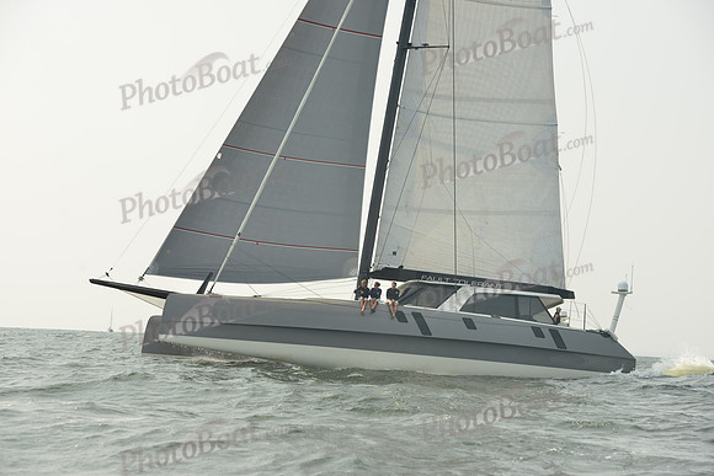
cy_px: 238
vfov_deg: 13.4
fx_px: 2023
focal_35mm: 102
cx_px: 357
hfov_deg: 20.0
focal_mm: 102
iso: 320
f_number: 9
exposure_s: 1/1250
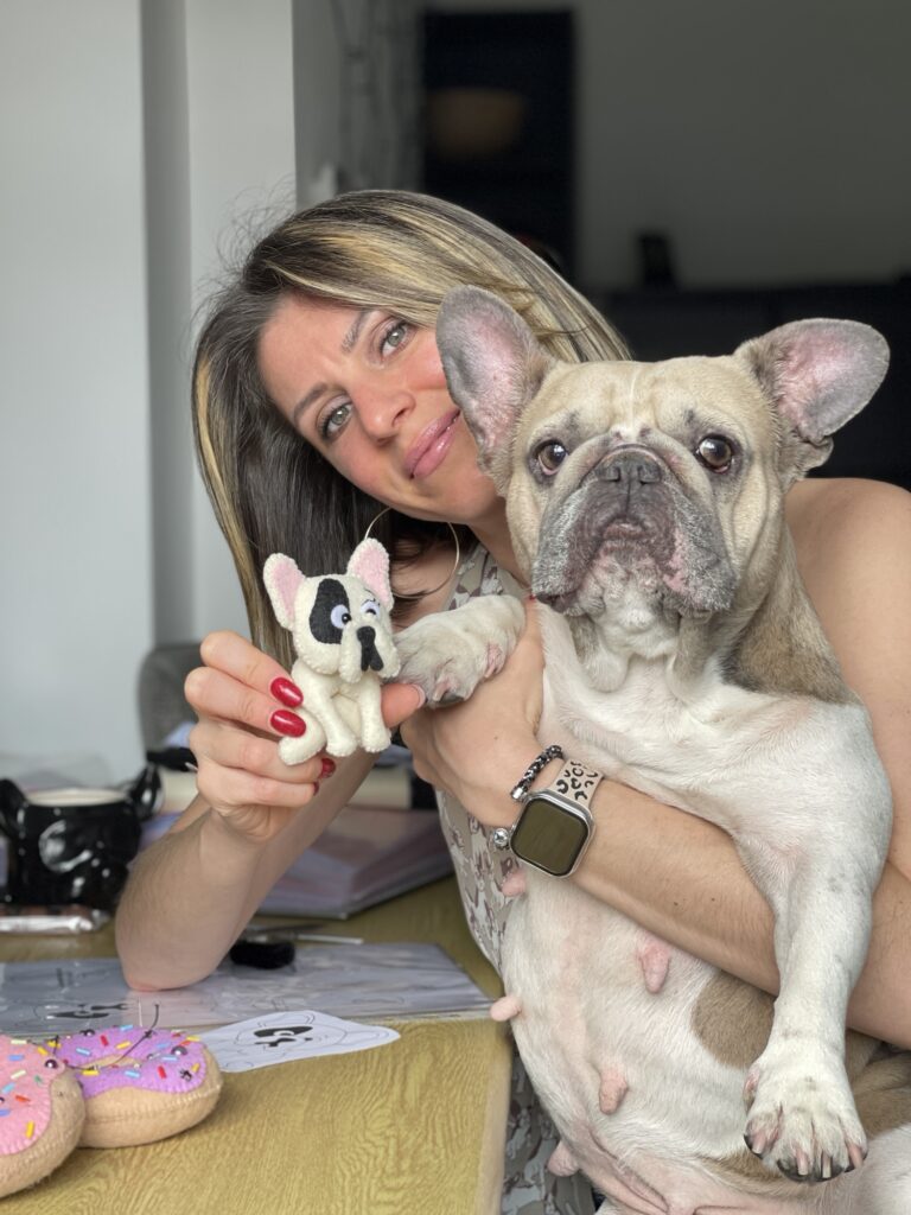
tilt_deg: -3.0
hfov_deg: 22.9
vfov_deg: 30.3
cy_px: 608
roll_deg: +0.8
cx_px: 456
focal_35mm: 64
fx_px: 2246
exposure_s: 1/121
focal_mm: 7.5
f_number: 2.2
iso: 80
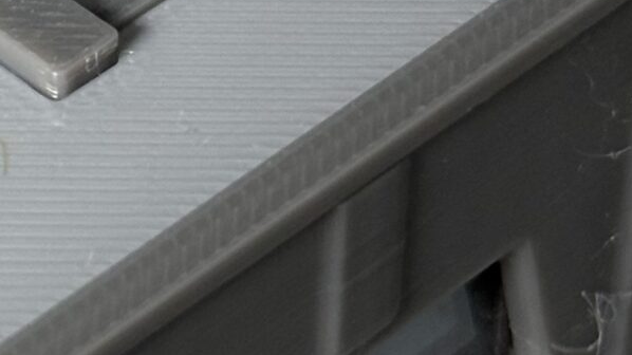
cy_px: 87
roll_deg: +3.8
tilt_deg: -42.7
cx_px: -152
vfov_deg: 5.4
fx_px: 3753
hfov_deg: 9.5
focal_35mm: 224
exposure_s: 1/72
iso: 100
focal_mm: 6.76
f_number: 1.78
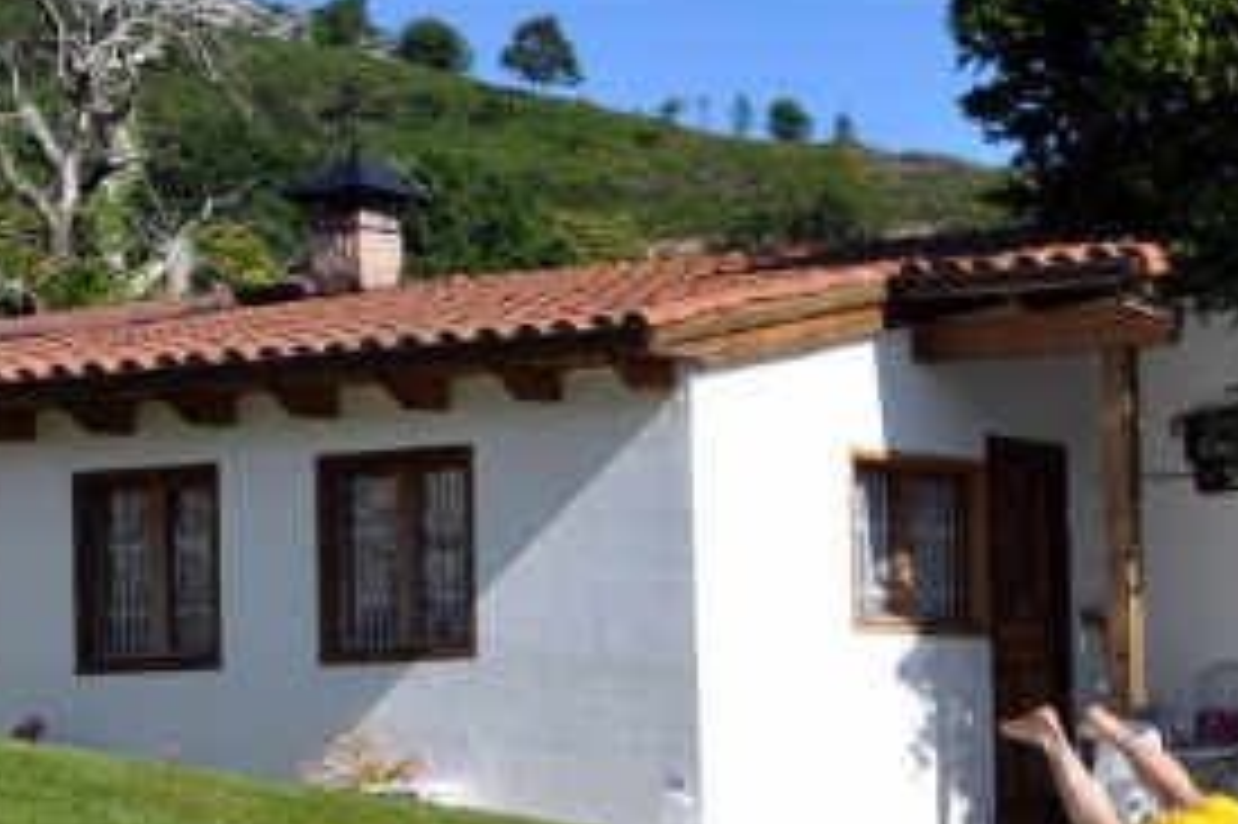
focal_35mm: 96
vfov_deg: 14.1
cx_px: 1477
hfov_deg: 20.0
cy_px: 732
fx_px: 3299
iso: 200
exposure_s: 1/200
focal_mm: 22
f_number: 14
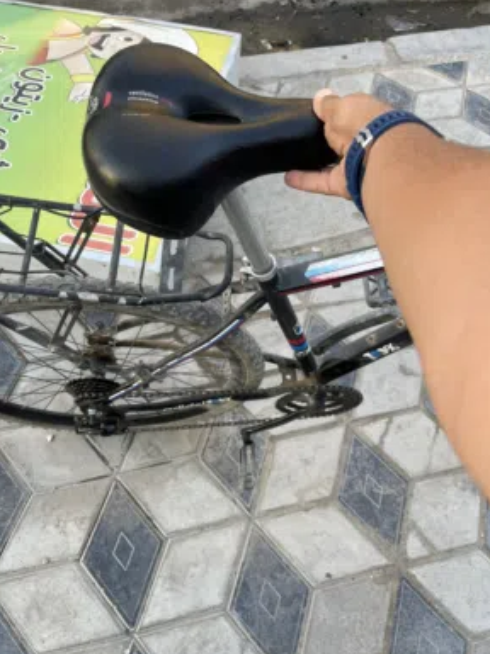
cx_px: 240
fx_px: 492
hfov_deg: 53.0
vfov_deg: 67.4
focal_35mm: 26
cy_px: 326
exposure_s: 1/121
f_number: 1.6
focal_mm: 5.1
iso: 32
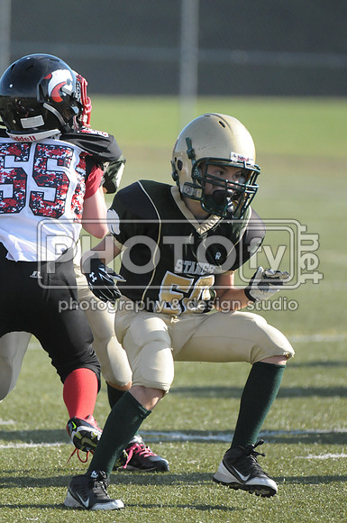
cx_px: 174
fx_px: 6743
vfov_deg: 4.4
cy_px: 262
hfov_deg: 2.9
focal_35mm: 465
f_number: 4
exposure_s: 1/5000
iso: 1600
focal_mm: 310
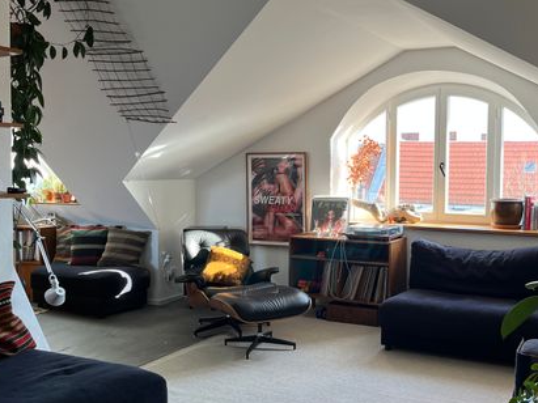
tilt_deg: -2.4
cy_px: 190
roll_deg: -0.5
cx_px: 352
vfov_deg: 37.7
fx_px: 590
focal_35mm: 38
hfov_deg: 48.3
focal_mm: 5.1
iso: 64
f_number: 1.6
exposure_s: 1/100
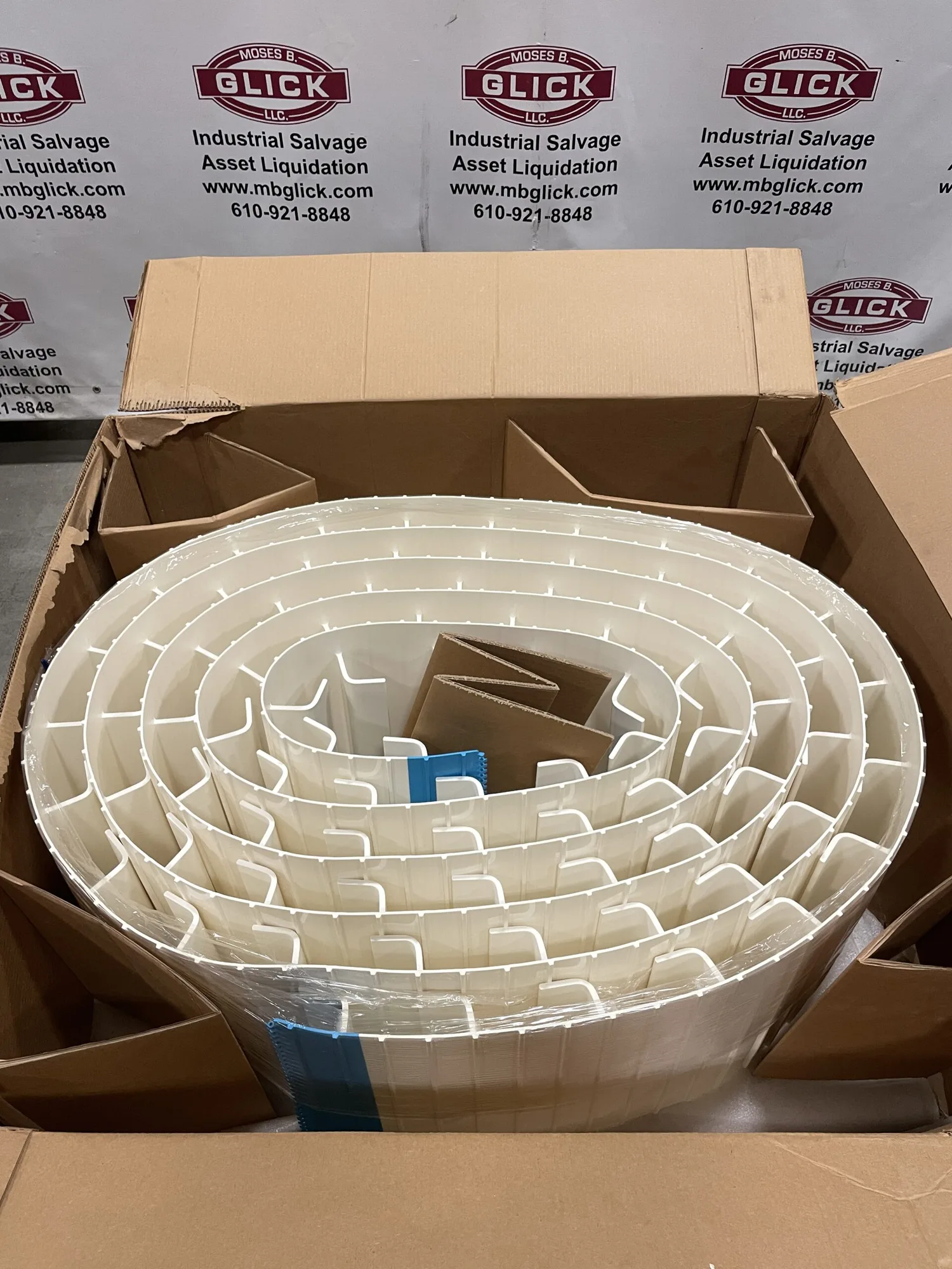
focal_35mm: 26
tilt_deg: -47.4
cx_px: 476
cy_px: 634
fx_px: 953
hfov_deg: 53.1
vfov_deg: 67.3
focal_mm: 4.2
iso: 125
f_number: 1.6
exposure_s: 1/60
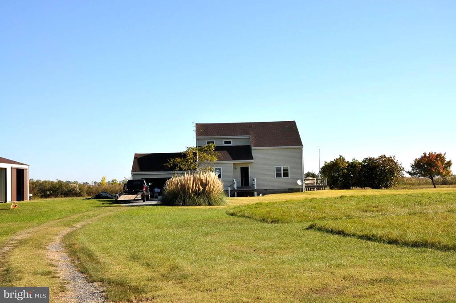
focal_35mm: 52
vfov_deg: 25.7
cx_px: 228
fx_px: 664
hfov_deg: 37.9
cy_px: 152
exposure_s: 1/400
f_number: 10
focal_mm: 35
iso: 200
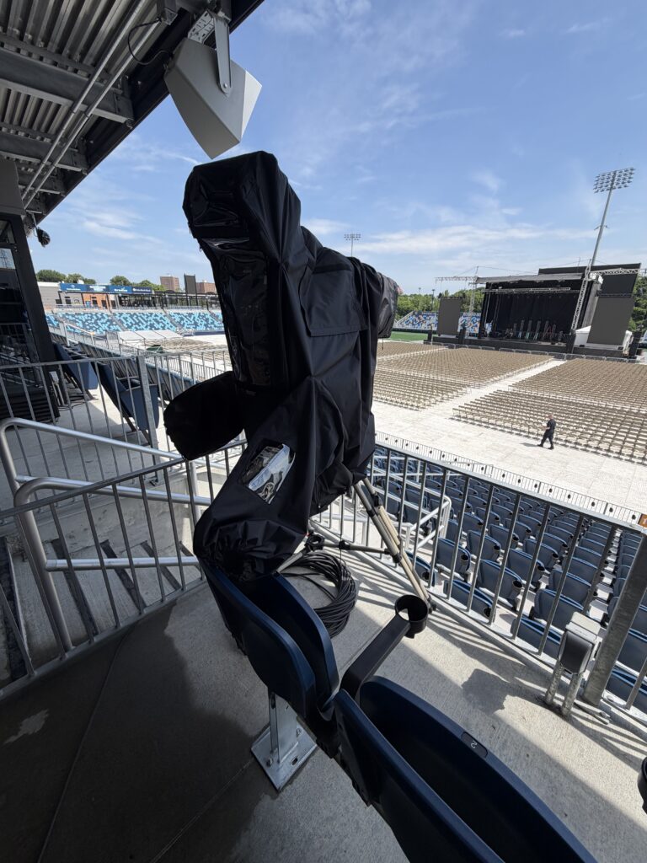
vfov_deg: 102.1
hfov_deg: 85.7
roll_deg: -1.7
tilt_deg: -19.1
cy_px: 432
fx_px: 349
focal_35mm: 14
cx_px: 324
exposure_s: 1/770
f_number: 2.2
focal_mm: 2.22
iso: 25
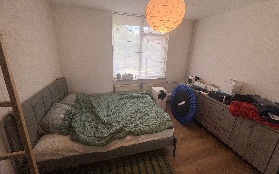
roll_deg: -1.5
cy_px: 79
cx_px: 140
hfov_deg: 101.5
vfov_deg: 74.6
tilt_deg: -15.0
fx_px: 114
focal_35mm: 15
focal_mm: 2.22
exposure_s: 1/100
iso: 80
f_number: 2.2
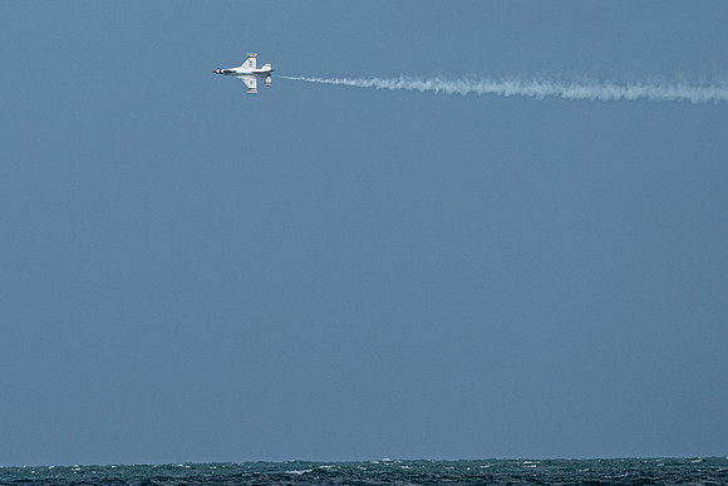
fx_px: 14567
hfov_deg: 2.9
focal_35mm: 720
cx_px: 225
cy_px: 204
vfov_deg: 1.9
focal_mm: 400
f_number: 10
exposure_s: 1/1600
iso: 800
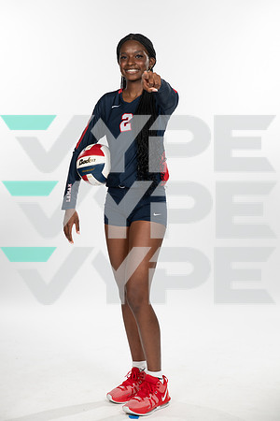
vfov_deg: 28.8
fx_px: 817
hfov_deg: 19.5
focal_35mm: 70
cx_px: 140
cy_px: 210
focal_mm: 70
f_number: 5.6
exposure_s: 1/250
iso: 200
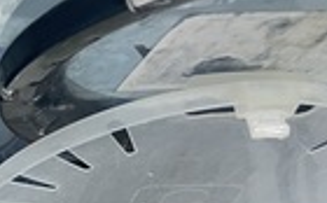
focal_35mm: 90
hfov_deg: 19.7
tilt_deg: -68.0
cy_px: 363
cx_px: -179
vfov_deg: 13.1
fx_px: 801
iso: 250
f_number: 1.6
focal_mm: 4.2
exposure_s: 1/60
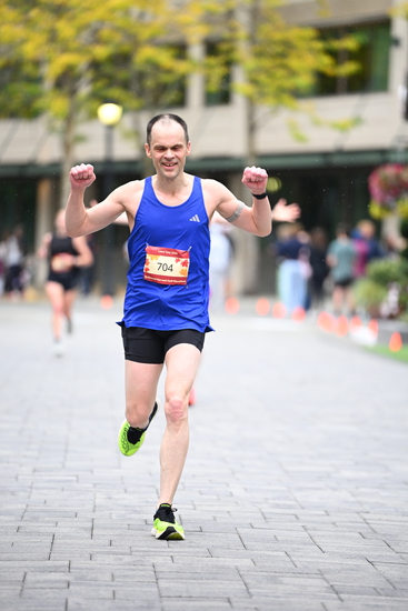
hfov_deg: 6.9
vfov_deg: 10.3
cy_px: 306
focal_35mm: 200
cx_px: 204
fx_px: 3398
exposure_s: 1/1250
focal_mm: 200
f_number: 2.8
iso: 1250
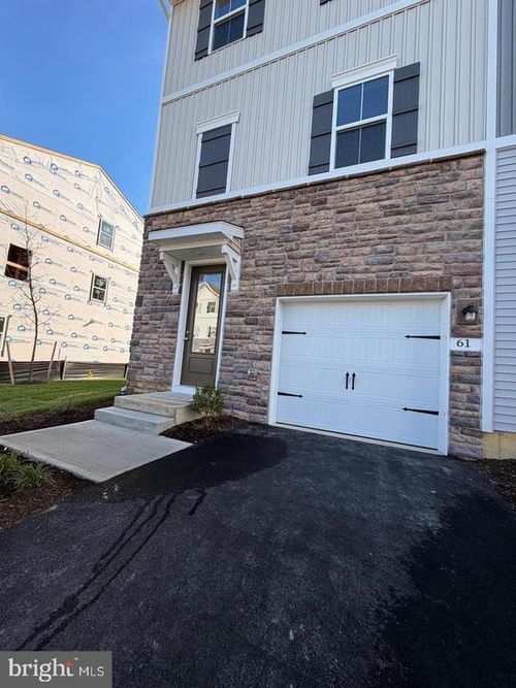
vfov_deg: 102.1
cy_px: 344
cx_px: 258
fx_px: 278
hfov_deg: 85.7
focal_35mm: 14
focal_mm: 2.22
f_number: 2.2
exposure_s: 1/502
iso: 50
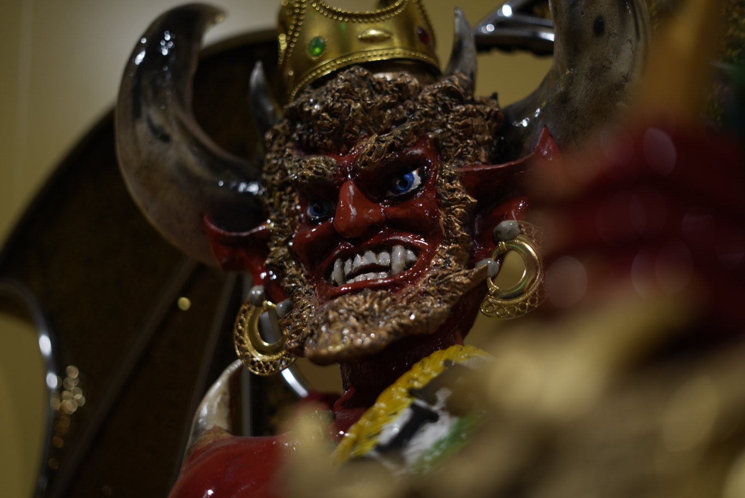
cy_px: 249
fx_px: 1035
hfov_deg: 39.6
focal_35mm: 50
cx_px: 372
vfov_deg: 27.0
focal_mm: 50
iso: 250
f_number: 1.8
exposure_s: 1/60
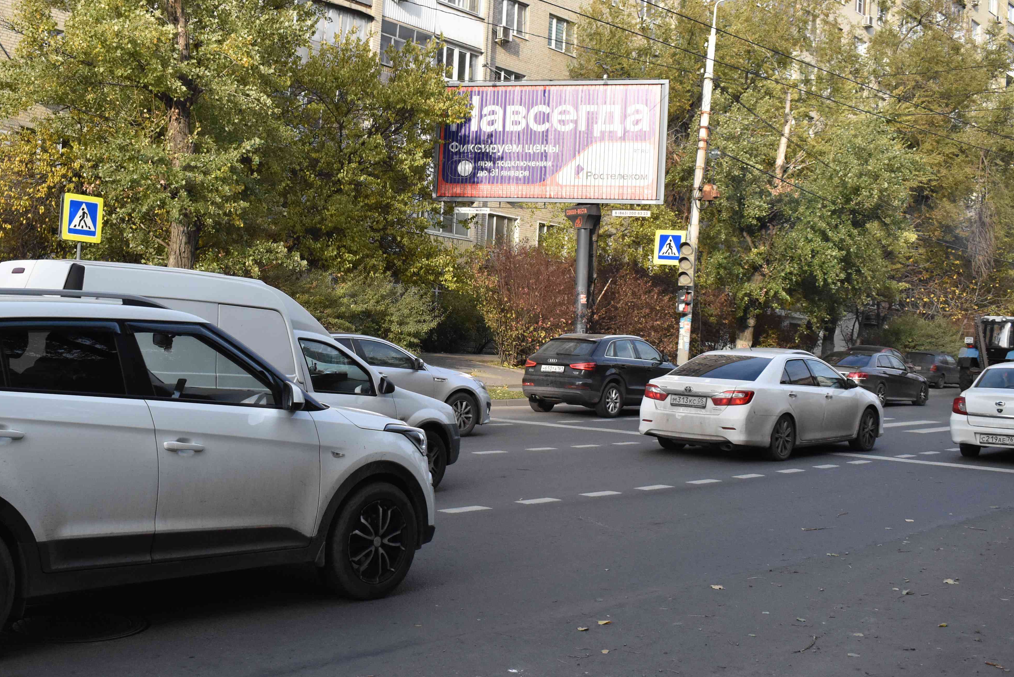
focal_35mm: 45
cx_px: 433
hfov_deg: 43.5
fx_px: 1268
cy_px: 319
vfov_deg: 29.9
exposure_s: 1/2000
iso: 1600
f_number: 6.3
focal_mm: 26
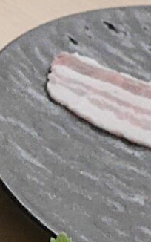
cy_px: 312
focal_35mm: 250
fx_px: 1645
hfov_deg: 5.2
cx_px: -87
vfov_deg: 8.3
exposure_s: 1/20
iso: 3200
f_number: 4
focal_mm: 15
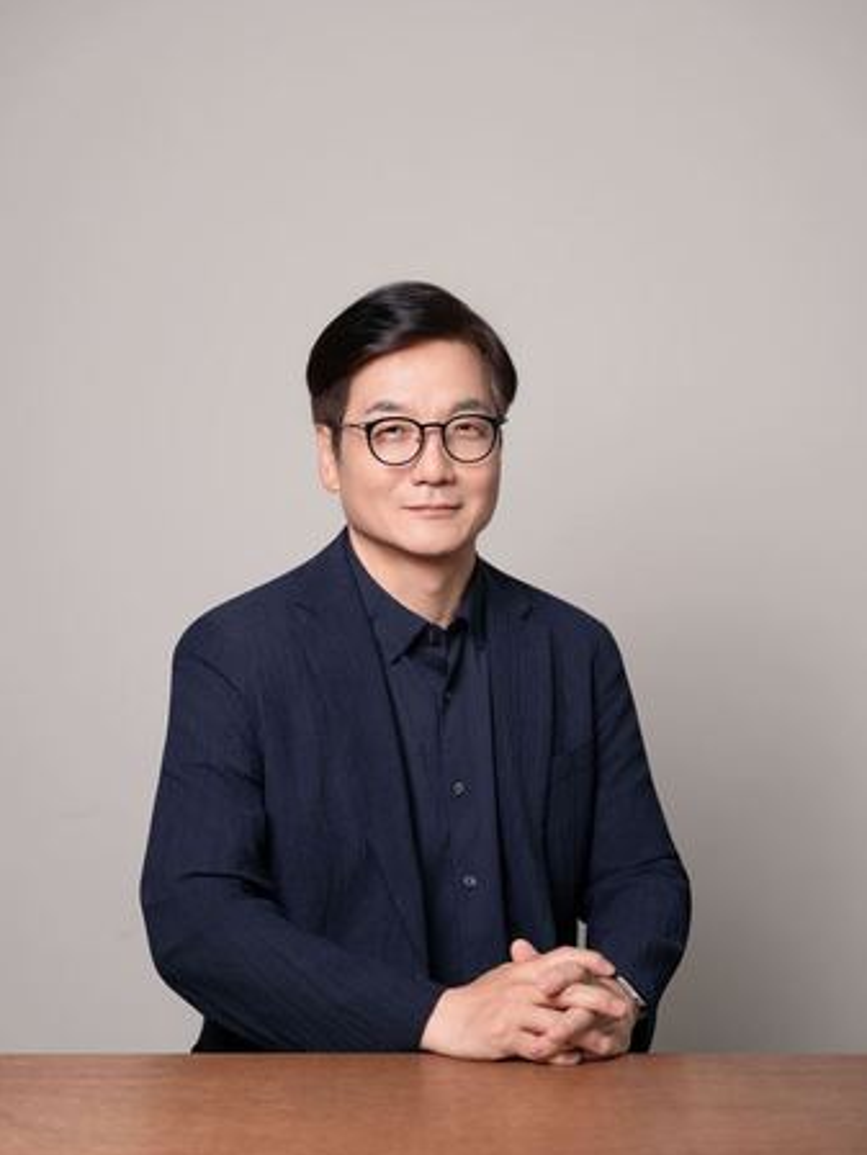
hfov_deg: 20.6
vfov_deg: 27.2
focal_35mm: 71
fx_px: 2385
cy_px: 589
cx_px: 435
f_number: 2.8
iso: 320
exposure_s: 1/200
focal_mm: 65.4
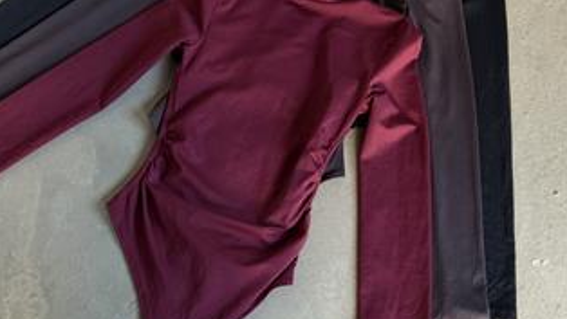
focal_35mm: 71
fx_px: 1068
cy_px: 63
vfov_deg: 16.9
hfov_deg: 29.7
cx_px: 284
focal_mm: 6.76
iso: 250
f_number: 1.78
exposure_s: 1/47
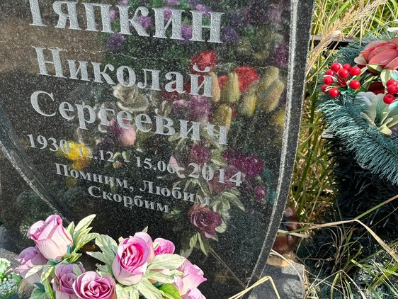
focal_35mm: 37
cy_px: 112
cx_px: 147
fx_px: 426
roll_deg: +2.9
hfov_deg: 49.6
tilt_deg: -38.5
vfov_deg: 38.4
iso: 50
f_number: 1.6
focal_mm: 5.96
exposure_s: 1/675
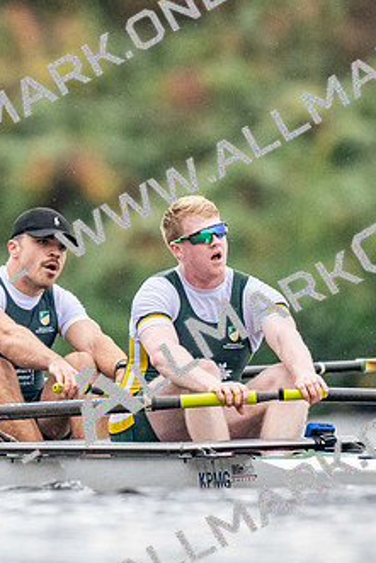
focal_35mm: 1577
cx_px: -70
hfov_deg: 0.9
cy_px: 286
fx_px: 24679
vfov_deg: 1.3
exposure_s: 1/2500
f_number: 4
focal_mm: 600
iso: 4500
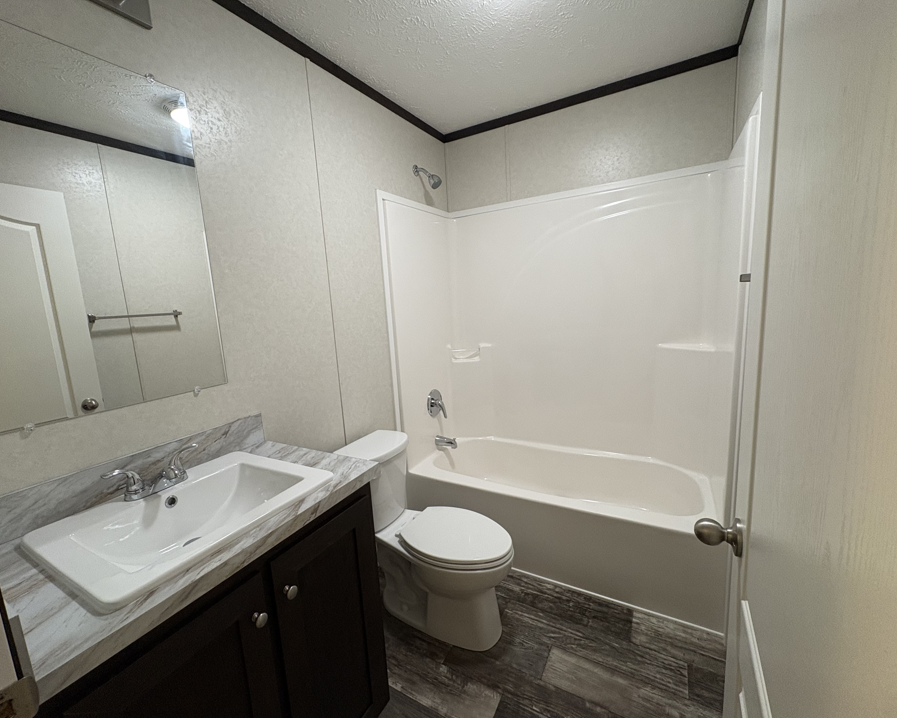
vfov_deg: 84.0
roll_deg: +4.1
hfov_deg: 96.7
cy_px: 362
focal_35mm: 15
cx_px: 428
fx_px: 398
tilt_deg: -8.7
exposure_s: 1/60
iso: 200
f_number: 2.2
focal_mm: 2.22
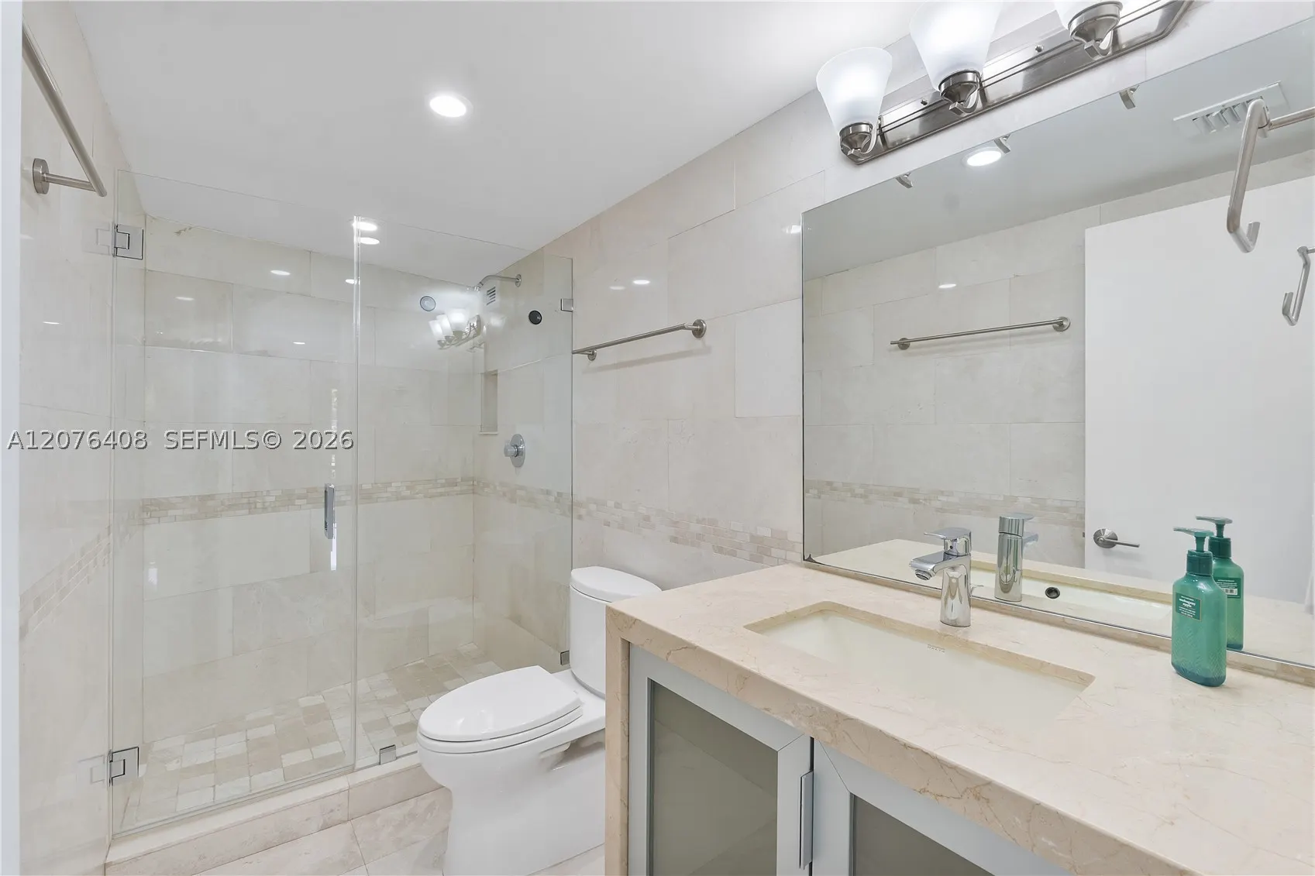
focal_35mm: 15
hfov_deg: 100.4
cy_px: 438
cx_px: 658
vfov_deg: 77.3
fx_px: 548
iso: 160
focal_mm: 10
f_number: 11
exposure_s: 1/10
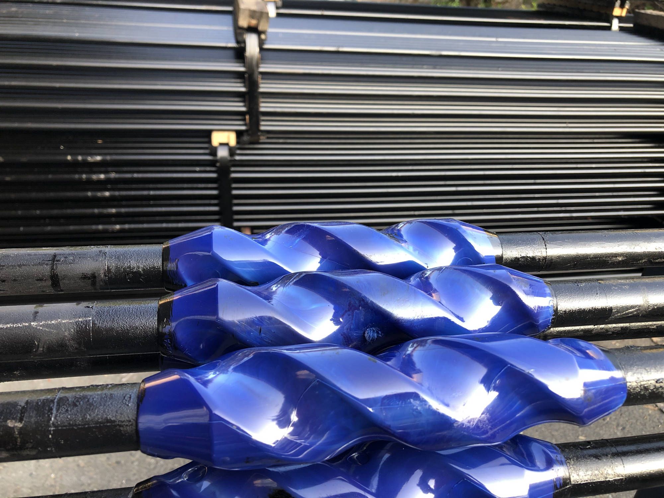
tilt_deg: -29.5
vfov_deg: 49.7
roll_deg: -2.2
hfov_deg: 63.4
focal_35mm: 28
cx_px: 332
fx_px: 537
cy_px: 249
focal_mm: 3.99
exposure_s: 1/33
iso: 25
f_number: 1.8
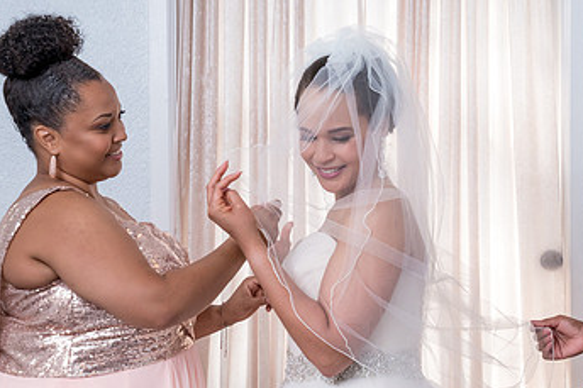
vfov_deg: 14.5
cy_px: 218
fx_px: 1521
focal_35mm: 94
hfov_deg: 21.6
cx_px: 368
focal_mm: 55
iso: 1250
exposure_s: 1/160
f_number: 6.3
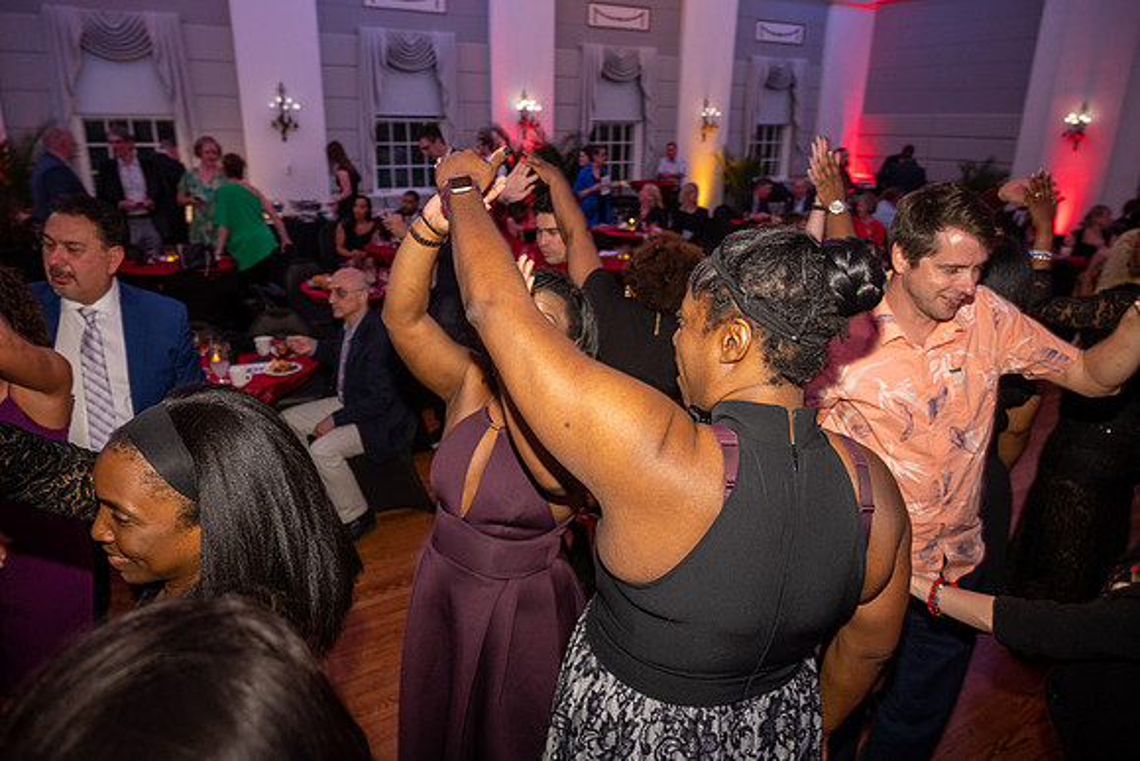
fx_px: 762
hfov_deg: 73.6
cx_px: 570
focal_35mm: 24
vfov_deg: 53.1
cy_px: 380
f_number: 4
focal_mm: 24
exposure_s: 1/60
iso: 1600
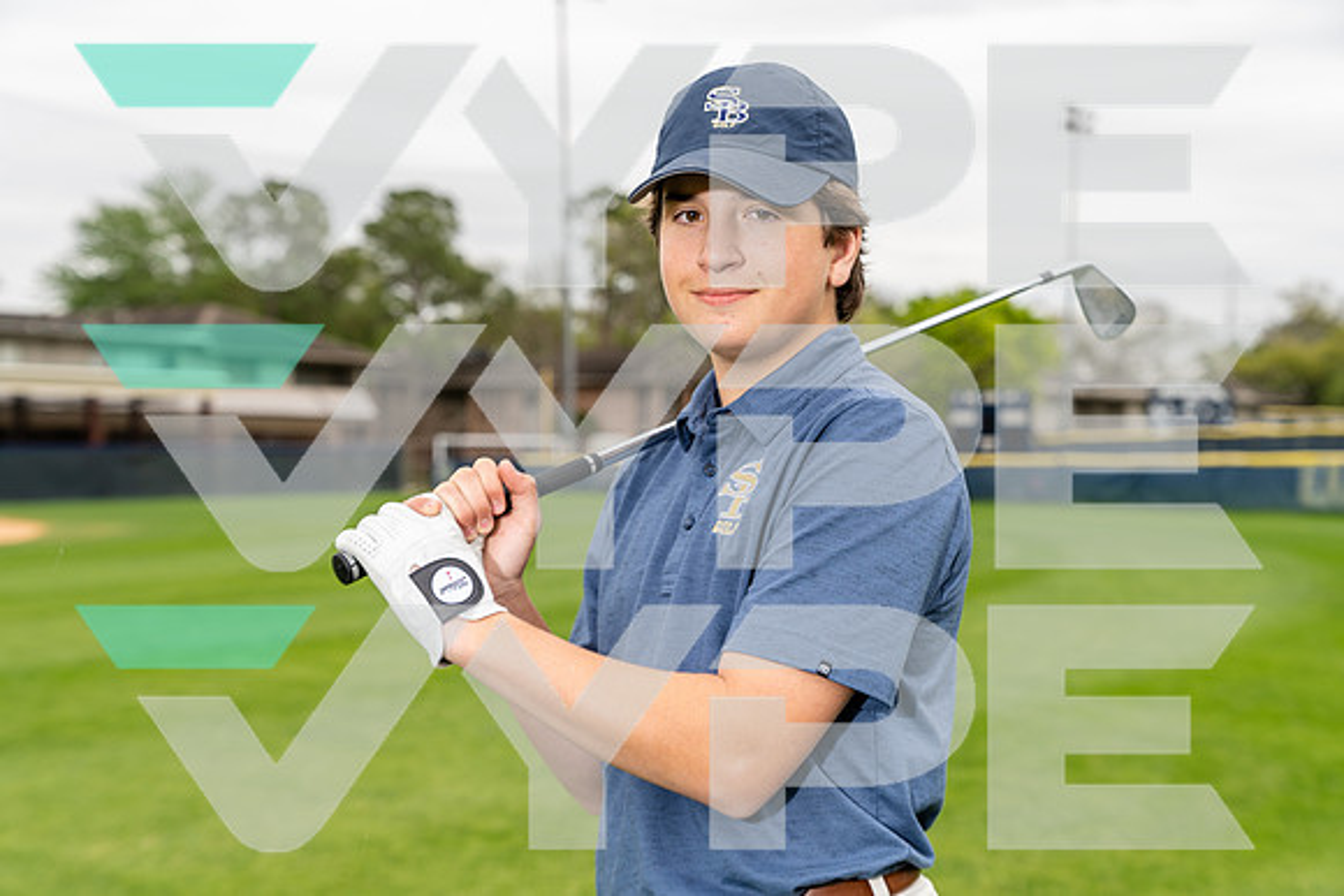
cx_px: 672
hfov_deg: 35.0
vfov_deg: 23.8
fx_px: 2128
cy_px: 448
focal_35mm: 57
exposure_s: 1/250
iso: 100
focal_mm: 57
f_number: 4.5
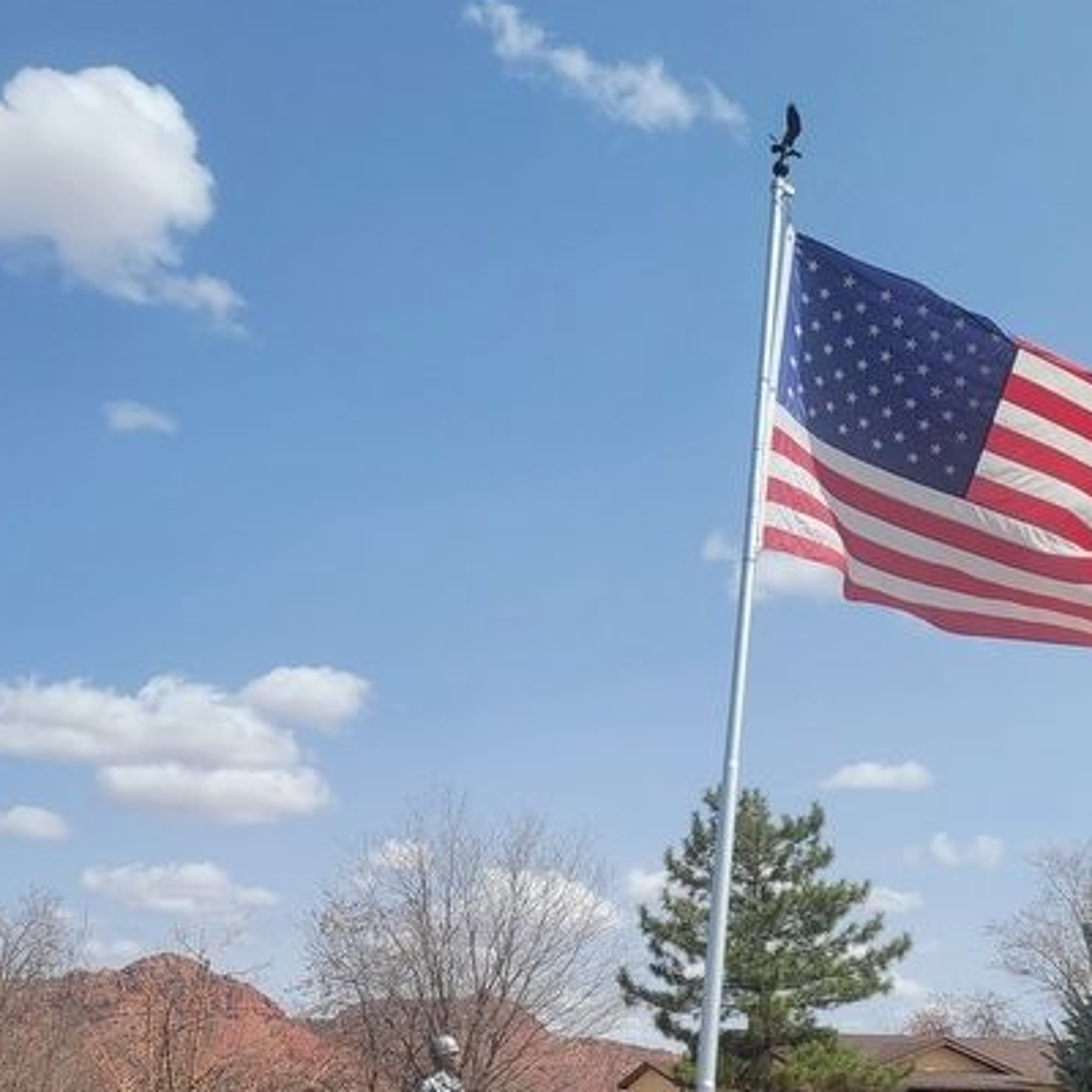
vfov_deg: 35.9
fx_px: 1642
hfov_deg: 36.7
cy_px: 835
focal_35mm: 46
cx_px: 609
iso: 40
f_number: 1.8
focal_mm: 5.4
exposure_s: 1/3092
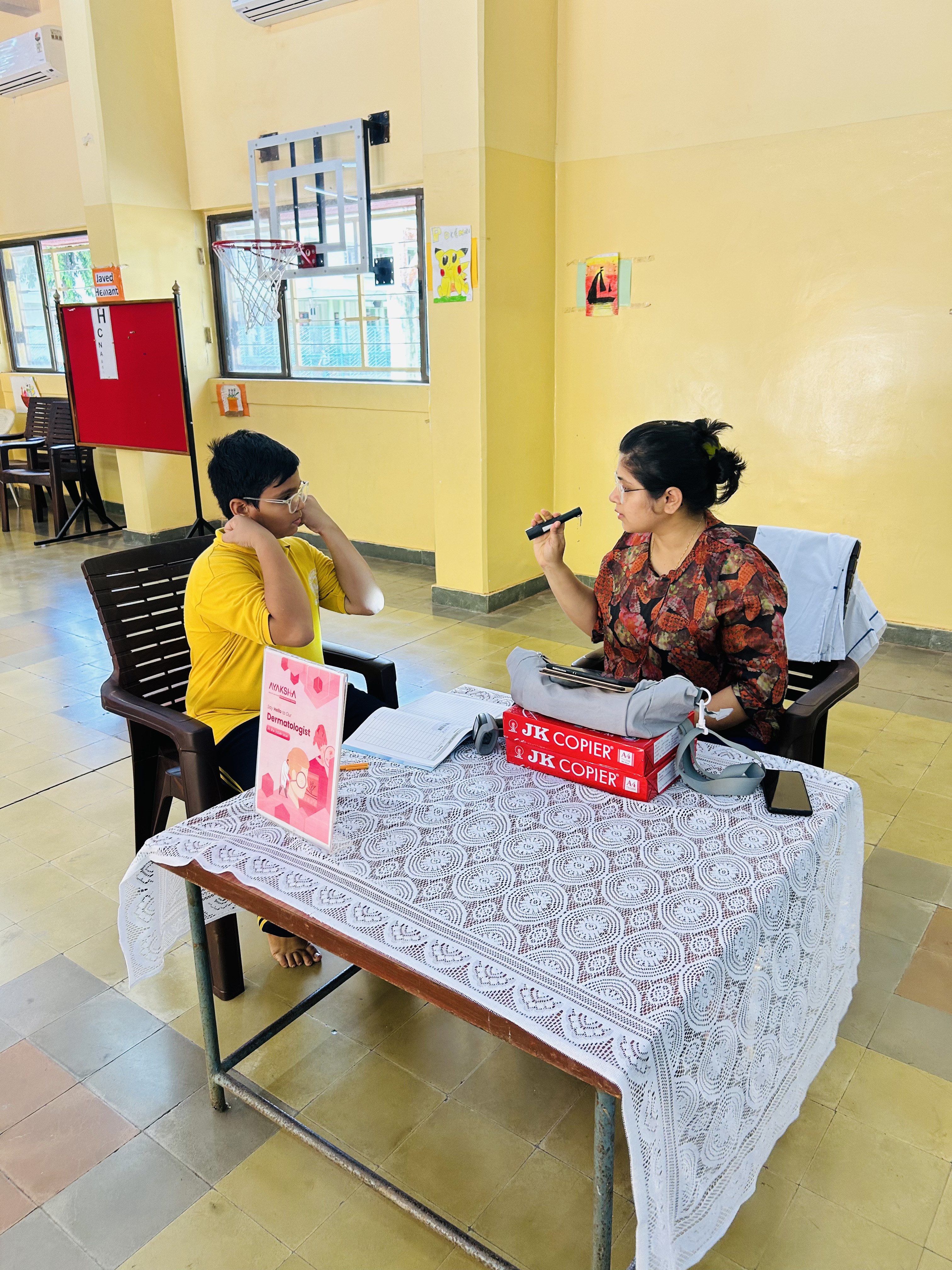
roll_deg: +1.1
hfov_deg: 53.1
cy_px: 635
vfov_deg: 67.3
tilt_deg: -17.4
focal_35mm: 26
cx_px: 476
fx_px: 953
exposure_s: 1/100
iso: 80
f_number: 1.5
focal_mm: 5.7
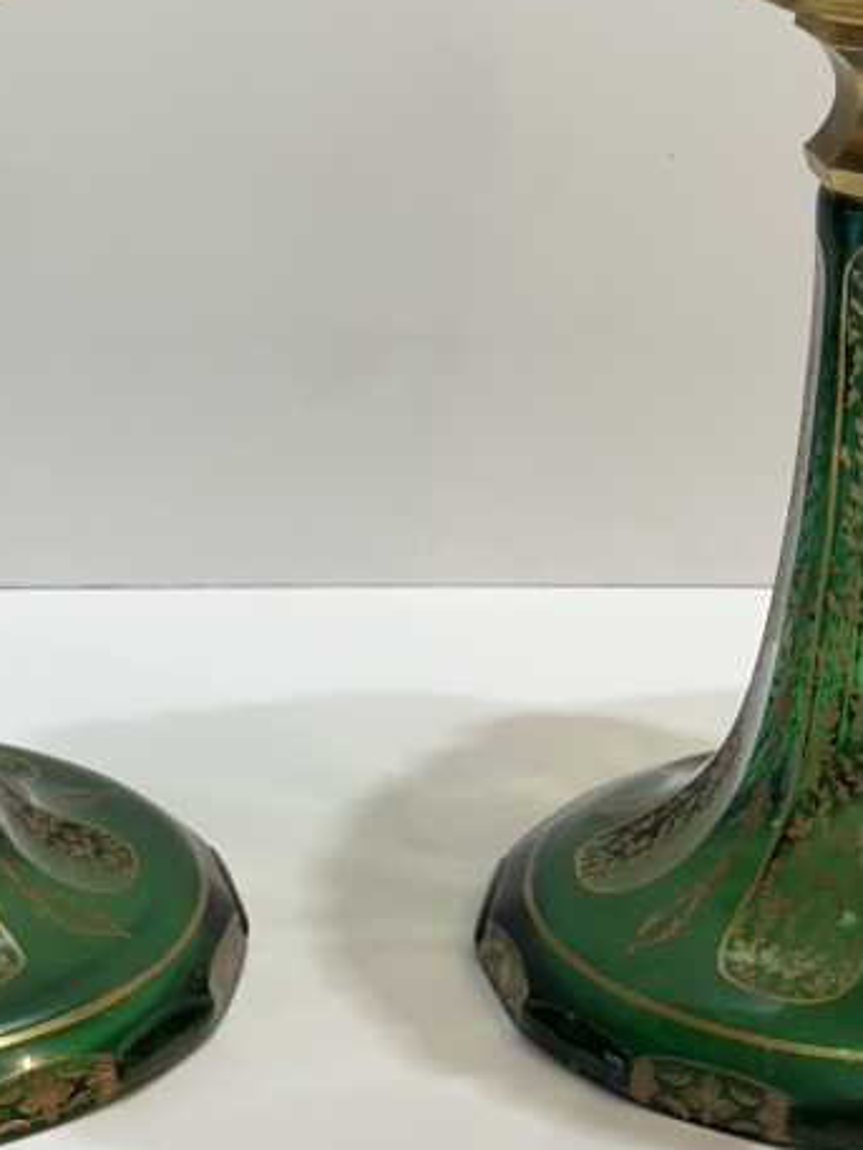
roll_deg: -1.0
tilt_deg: -10.8
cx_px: 357
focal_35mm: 126
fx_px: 4186
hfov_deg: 11.8
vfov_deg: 15.2
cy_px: -169
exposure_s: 1/100
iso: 80
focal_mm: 6.86
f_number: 1.78
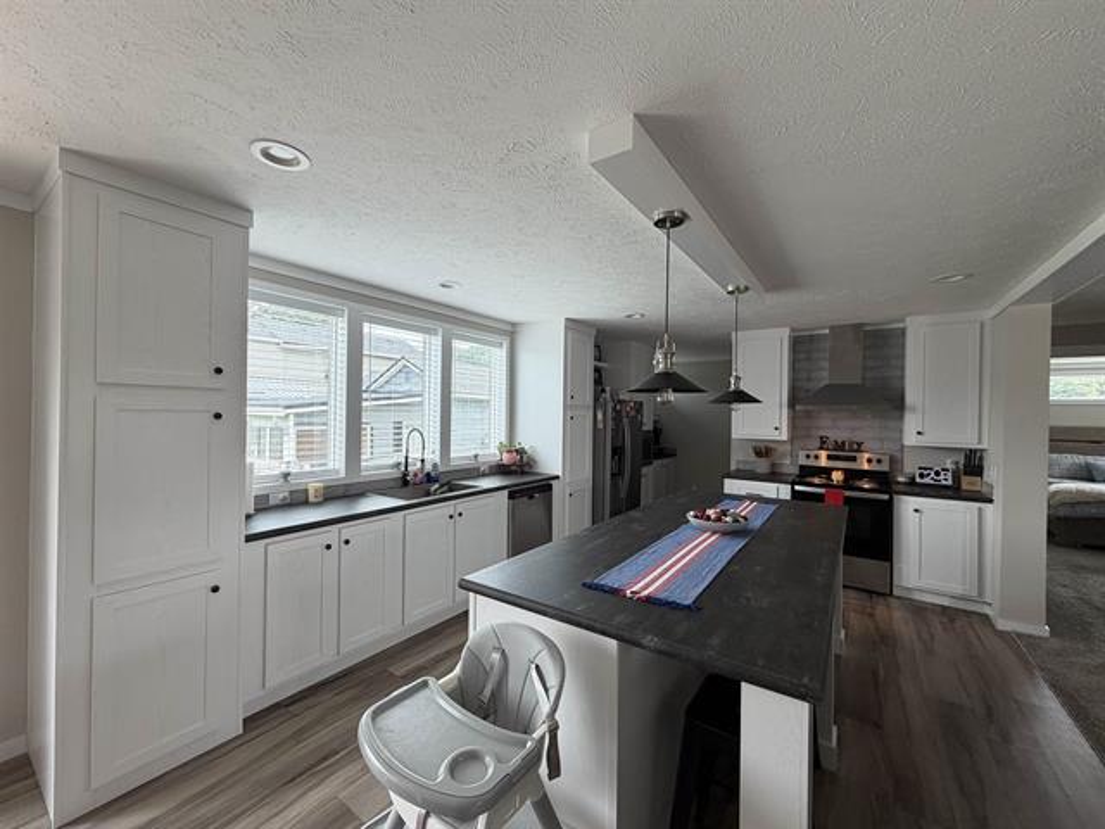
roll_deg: -0.6
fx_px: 447
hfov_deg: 102.1
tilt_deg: -0.3
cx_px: 552
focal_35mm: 14
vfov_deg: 85.7
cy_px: 414
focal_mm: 2.22
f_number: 2.2
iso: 80
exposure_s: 1/121
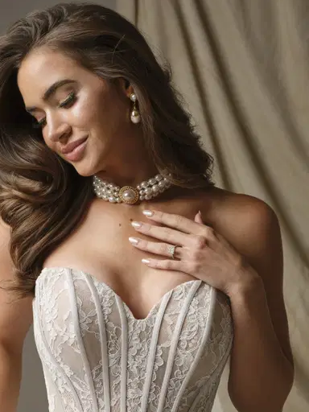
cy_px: 320
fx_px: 1131
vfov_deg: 20.5
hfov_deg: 15.6
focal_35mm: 95
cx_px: 180
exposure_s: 1/125
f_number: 10
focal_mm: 72
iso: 500
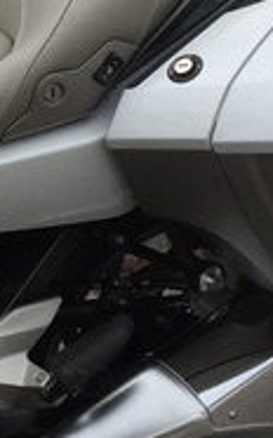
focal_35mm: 169
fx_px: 2015
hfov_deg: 7.0
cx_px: -506
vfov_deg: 12.4
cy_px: 118
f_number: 2.2
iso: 32
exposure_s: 1/2326
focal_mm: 4.15
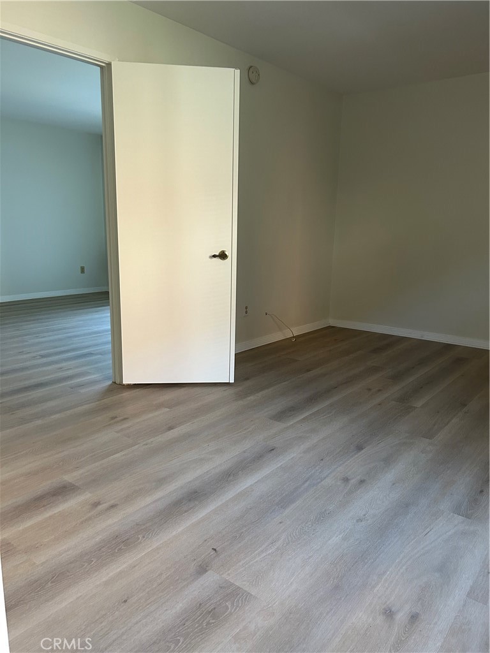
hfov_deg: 53.1
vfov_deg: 67.3
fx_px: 491
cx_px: 245
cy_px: 326
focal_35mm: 26
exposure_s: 1/60
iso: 200
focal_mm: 5.7
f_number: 1.5
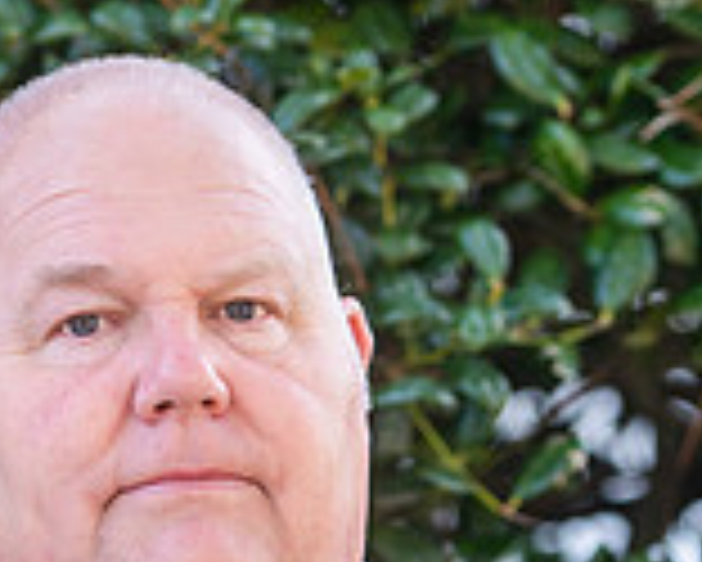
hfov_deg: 5.3
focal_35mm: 366
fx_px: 7609
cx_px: 153
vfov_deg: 4.2
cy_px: 791
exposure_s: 1/250
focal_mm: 90
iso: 160
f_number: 3.5
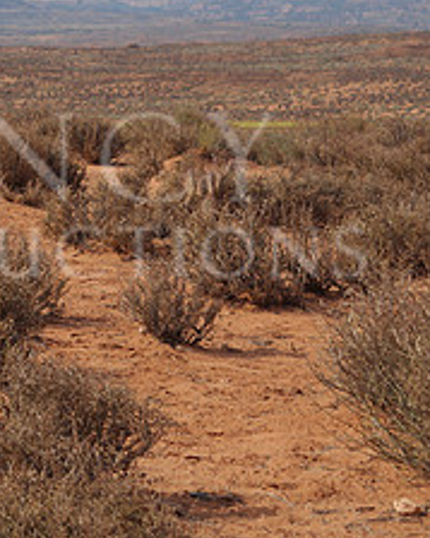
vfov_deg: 10.3
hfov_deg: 8.1
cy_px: 107
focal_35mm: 187
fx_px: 2977
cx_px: -190
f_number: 8
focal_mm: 50
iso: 100
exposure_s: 1/320
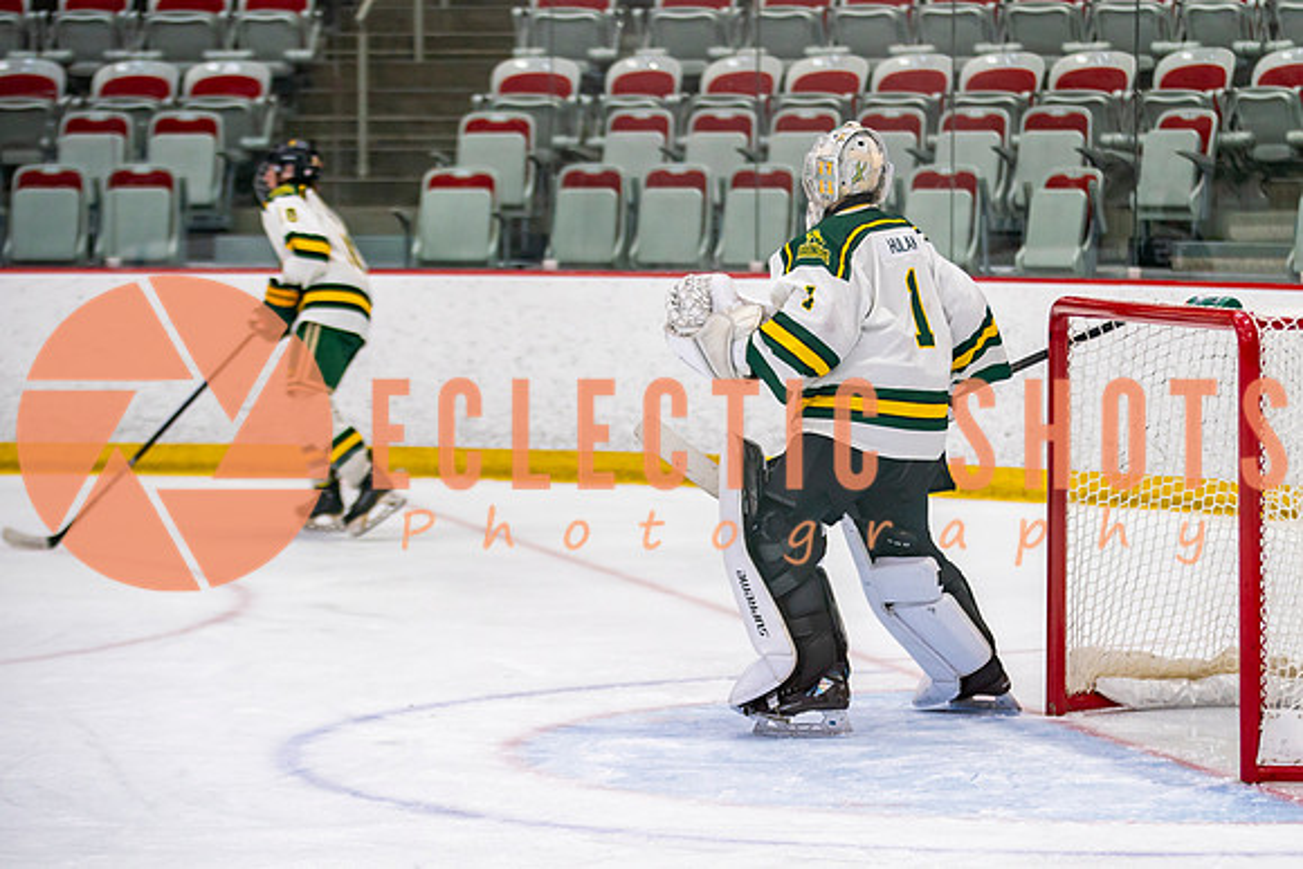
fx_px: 5514
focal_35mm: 152
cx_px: 858
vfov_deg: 9.0
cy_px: 472
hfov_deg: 13.5
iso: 800
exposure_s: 1/640
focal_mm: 105
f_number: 2.8
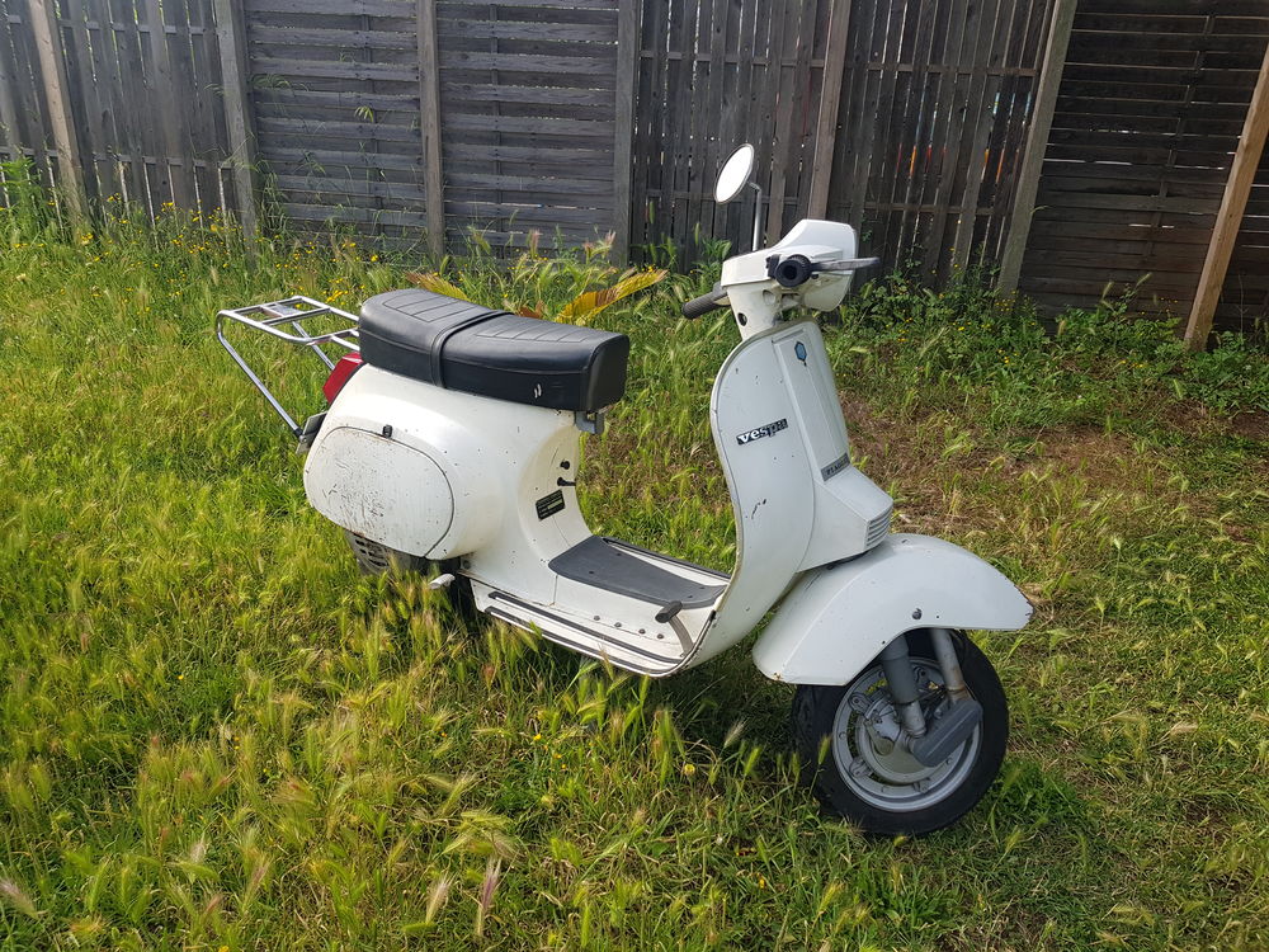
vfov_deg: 53.1
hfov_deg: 67.3
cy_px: 476
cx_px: 634
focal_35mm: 26
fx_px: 953
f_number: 1.7
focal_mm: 4.2
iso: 40
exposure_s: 1/509
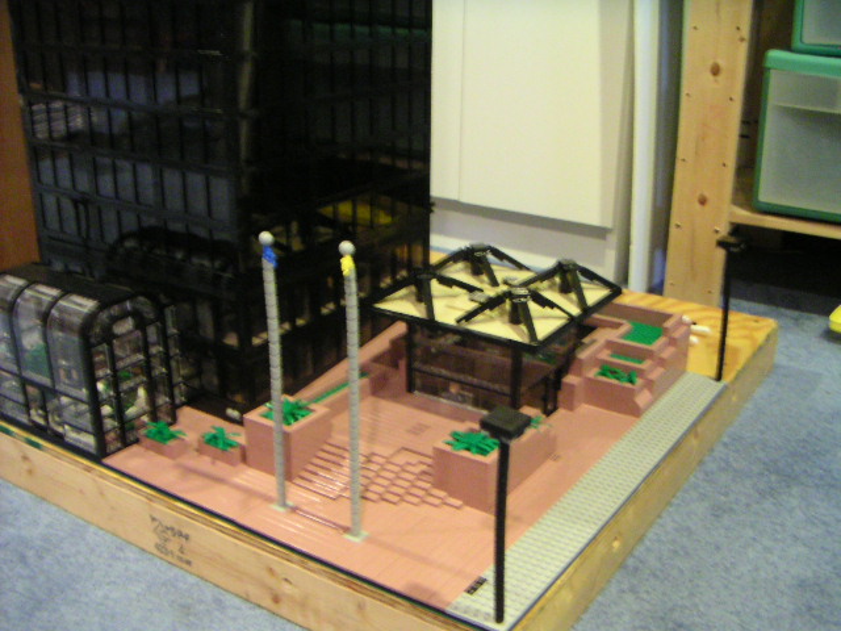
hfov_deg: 50.1
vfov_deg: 38.7
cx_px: 420
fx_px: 899
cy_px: 316
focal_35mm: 37
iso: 400
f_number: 2.8
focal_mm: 4.8
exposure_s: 1/6
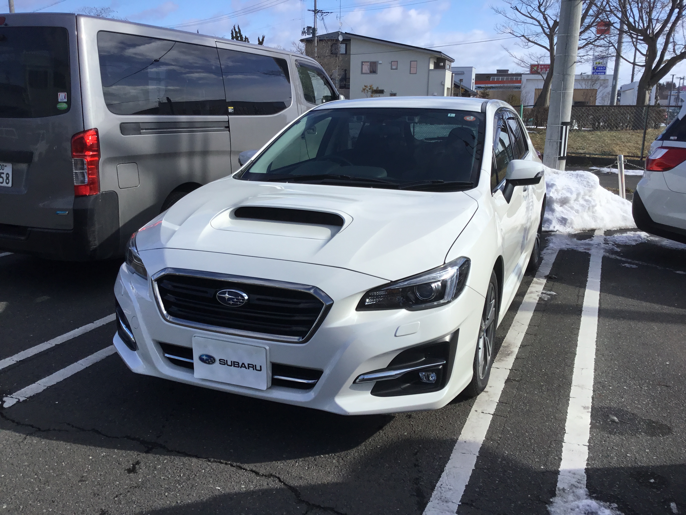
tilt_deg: -13.3
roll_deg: +0.0
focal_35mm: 31
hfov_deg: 58.4
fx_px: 614
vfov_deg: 45.4
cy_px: 258
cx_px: 343
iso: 25
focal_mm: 3.3
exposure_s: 1/1597
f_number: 2.4
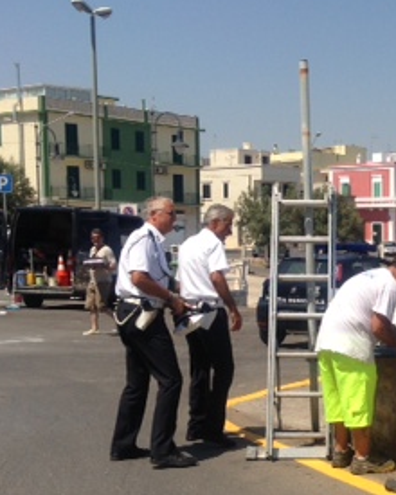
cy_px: 329
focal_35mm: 75
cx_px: 428
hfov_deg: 19.6
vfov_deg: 25.3
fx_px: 1099
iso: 50
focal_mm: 4.13
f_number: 2.4
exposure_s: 1/2088
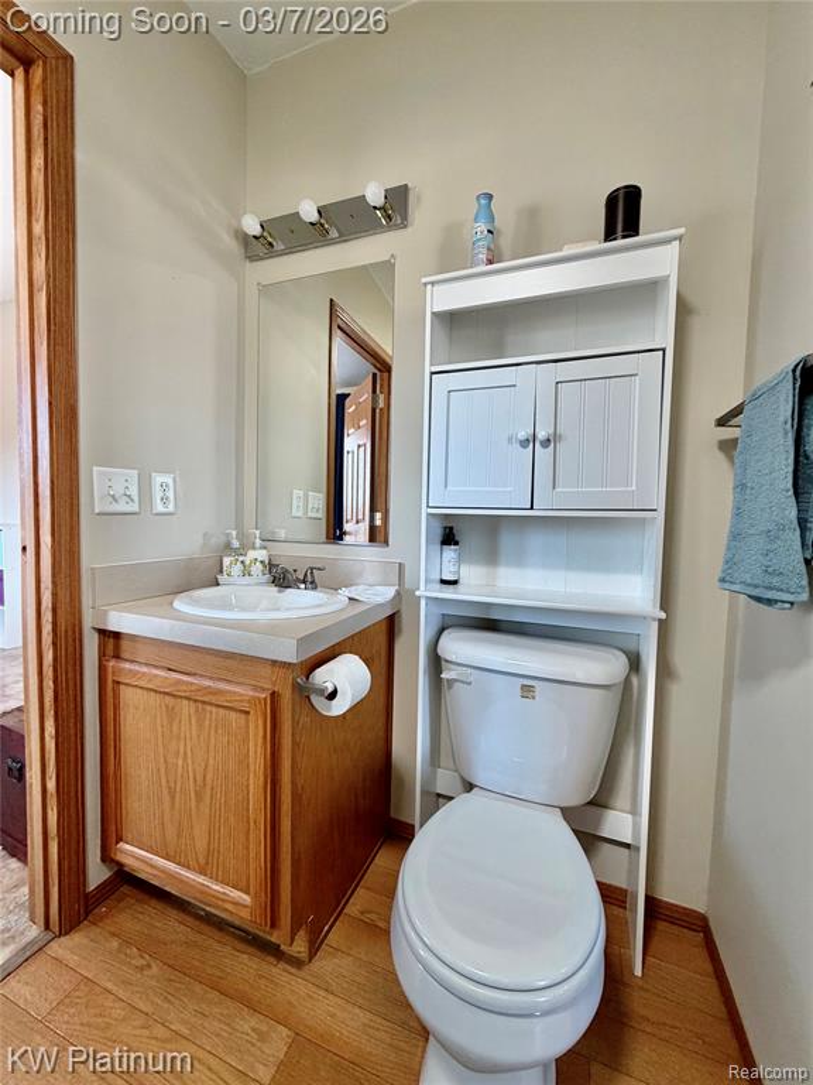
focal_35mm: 14
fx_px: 438
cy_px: 542
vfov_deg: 102.1
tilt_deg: -2.7
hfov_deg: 85.7
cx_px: 406
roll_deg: -1.6
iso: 200
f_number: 2.2
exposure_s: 1/60
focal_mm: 2.22
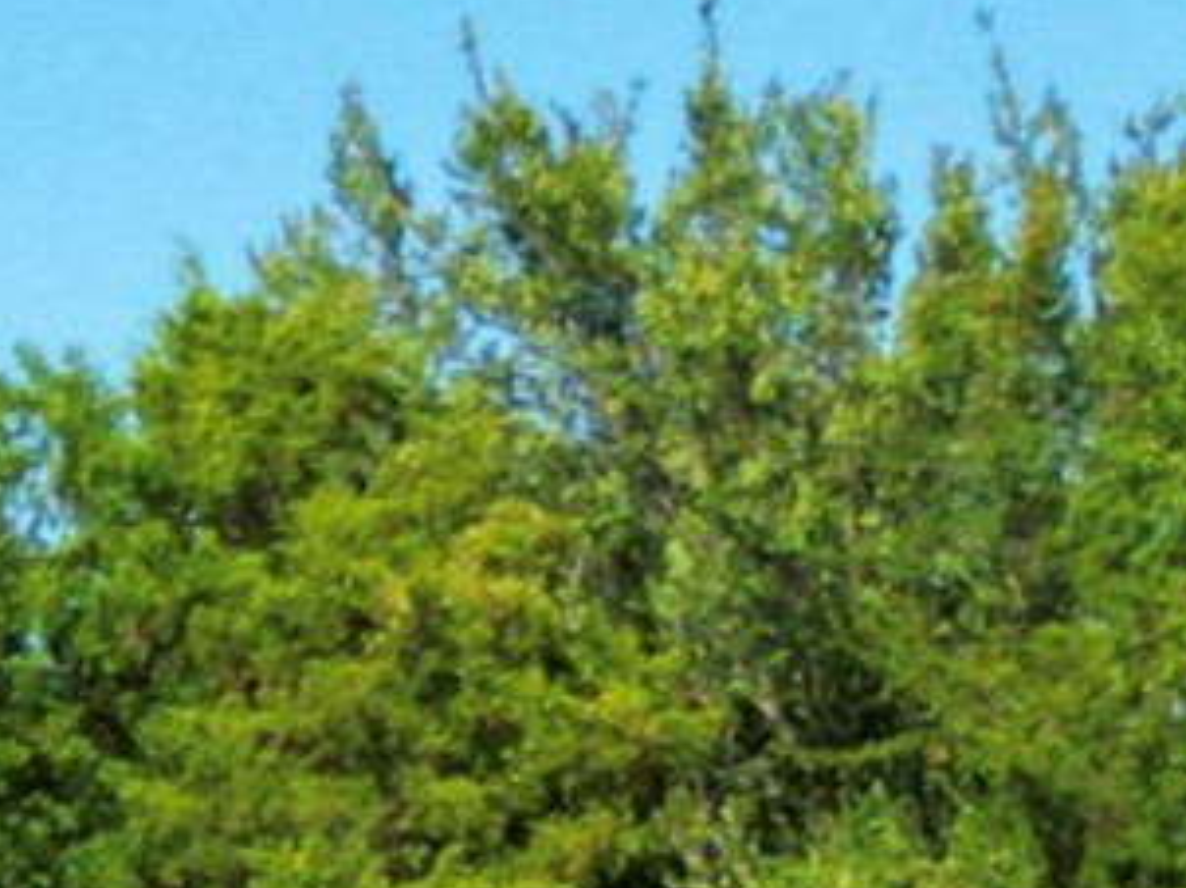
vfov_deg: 8.9
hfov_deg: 10.8
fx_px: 5580
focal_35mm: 163
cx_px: -1398
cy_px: 1320
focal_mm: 6.72
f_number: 1.7
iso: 100
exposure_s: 1/2500
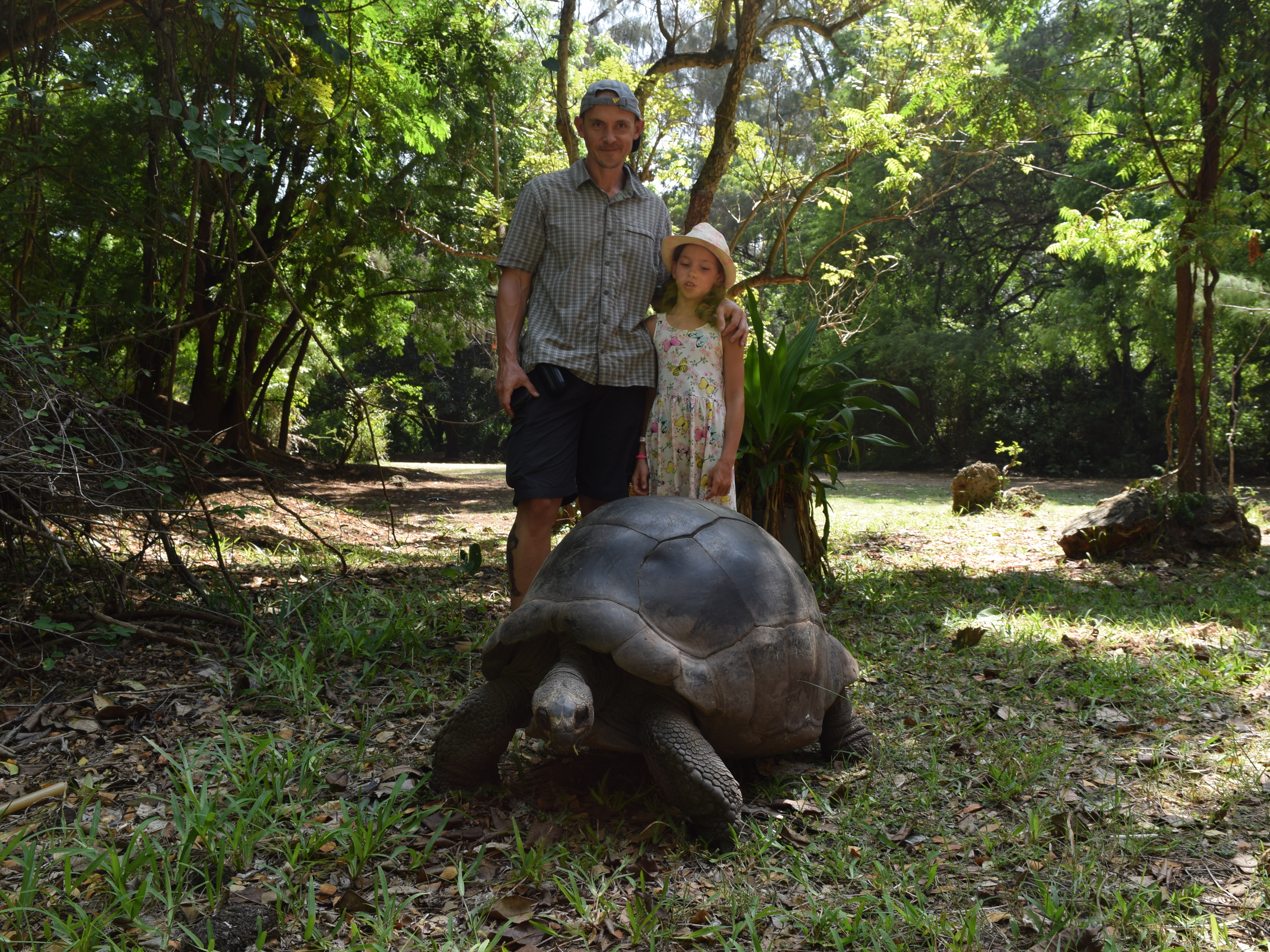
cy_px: 476
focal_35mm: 33
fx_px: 1211
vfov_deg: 42.9
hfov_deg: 55.3
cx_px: 661
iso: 100
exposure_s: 1/60
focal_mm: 20
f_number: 8
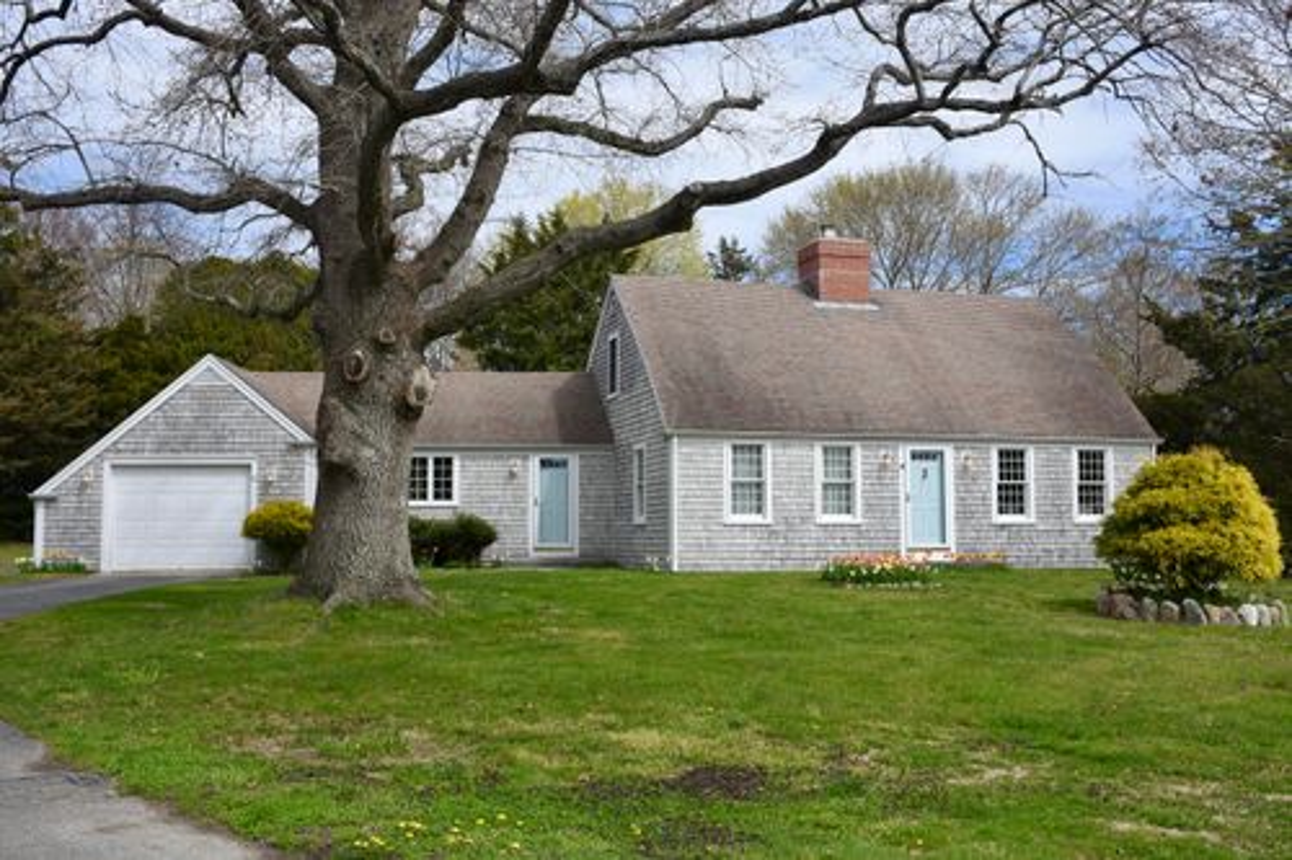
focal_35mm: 36
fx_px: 1292
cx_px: 646
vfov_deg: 36.8
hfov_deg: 53.1
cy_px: 430
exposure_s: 1/160
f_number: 9
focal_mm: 24
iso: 100
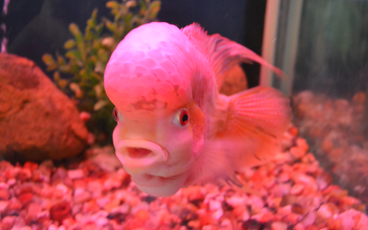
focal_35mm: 34
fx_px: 341
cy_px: 113
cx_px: 186
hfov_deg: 56.7
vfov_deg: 37.3
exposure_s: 1/8
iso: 3200
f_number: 4
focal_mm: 22
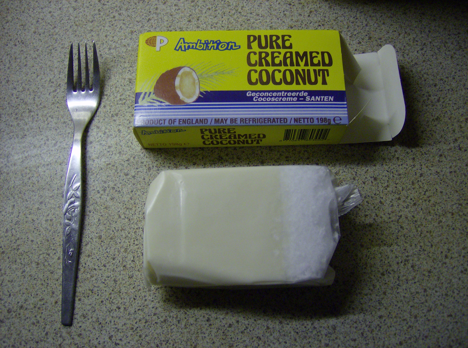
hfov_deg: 51.5
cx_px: 234
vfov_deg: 39.5
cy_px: 174
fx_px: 486
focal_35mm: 36
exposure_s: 1/48.5
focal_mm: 6
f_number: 2.8
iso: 200
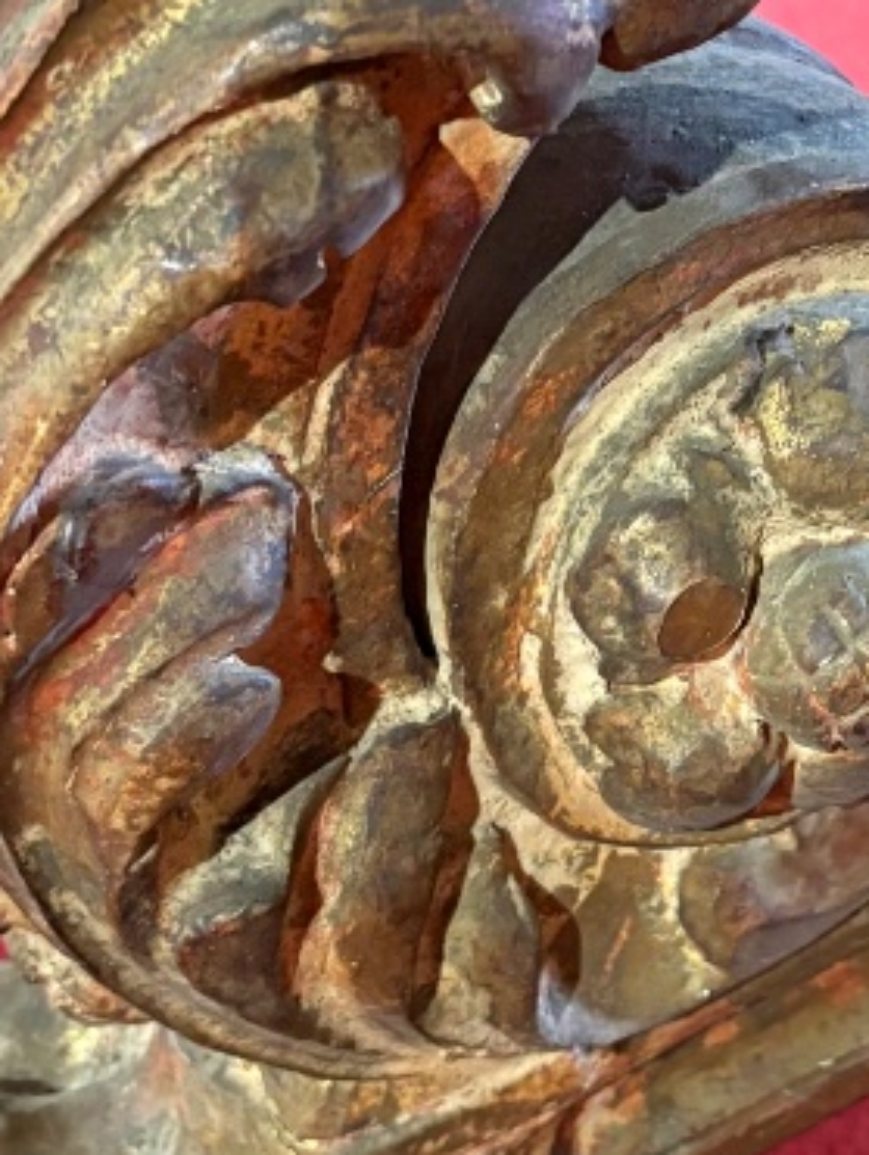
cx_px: 953
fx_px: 2807
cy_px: 212
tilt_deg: -30.9
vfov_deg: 22.9
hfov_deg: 17.0
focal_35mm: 84
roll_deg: +0.9
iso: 640
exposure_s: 1/33
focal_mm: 5.96
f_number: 1.6
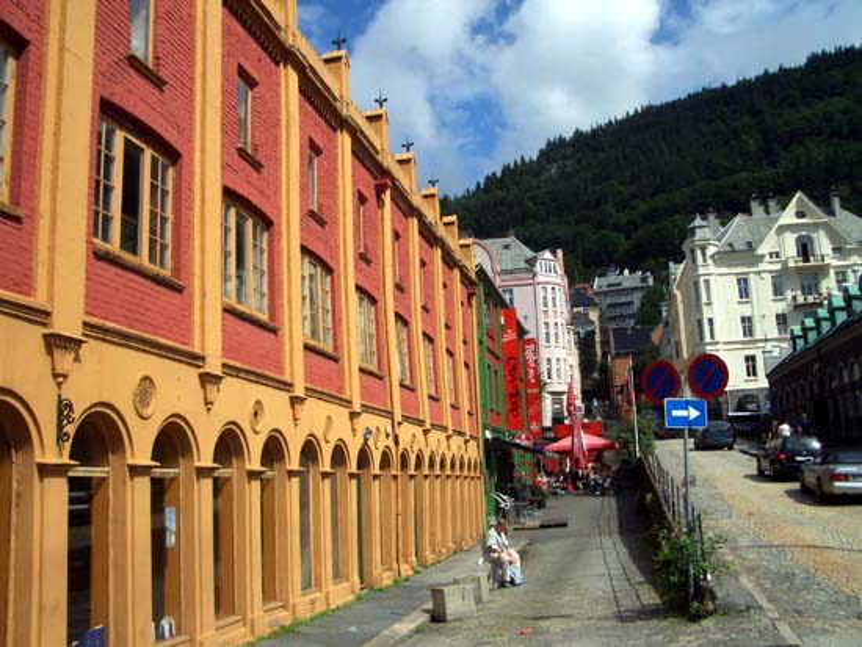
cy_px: 324
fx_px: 872
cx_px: 431
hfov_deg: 52.6
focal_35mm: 35
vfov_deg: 40.7
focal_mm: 5.8
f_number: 4.3
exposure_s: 1/1000
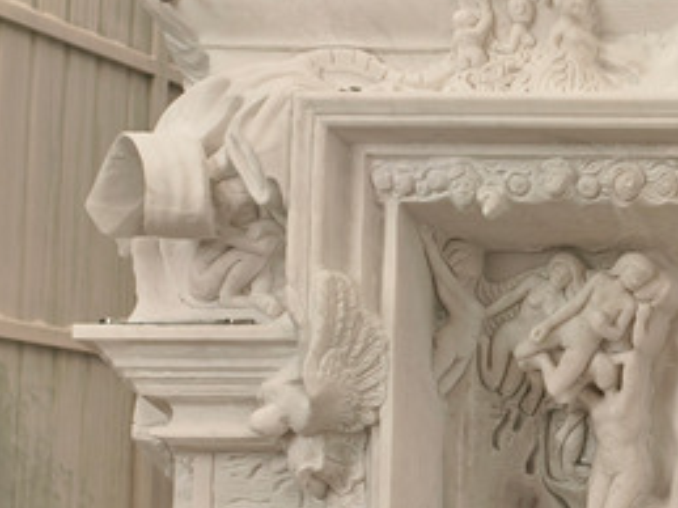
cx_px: 827
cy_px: 487
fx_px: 1390
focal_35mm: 71
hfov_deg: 24.6
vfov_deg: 20.2
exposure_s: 1/252
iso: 72
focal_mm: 6.54
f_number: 1.57
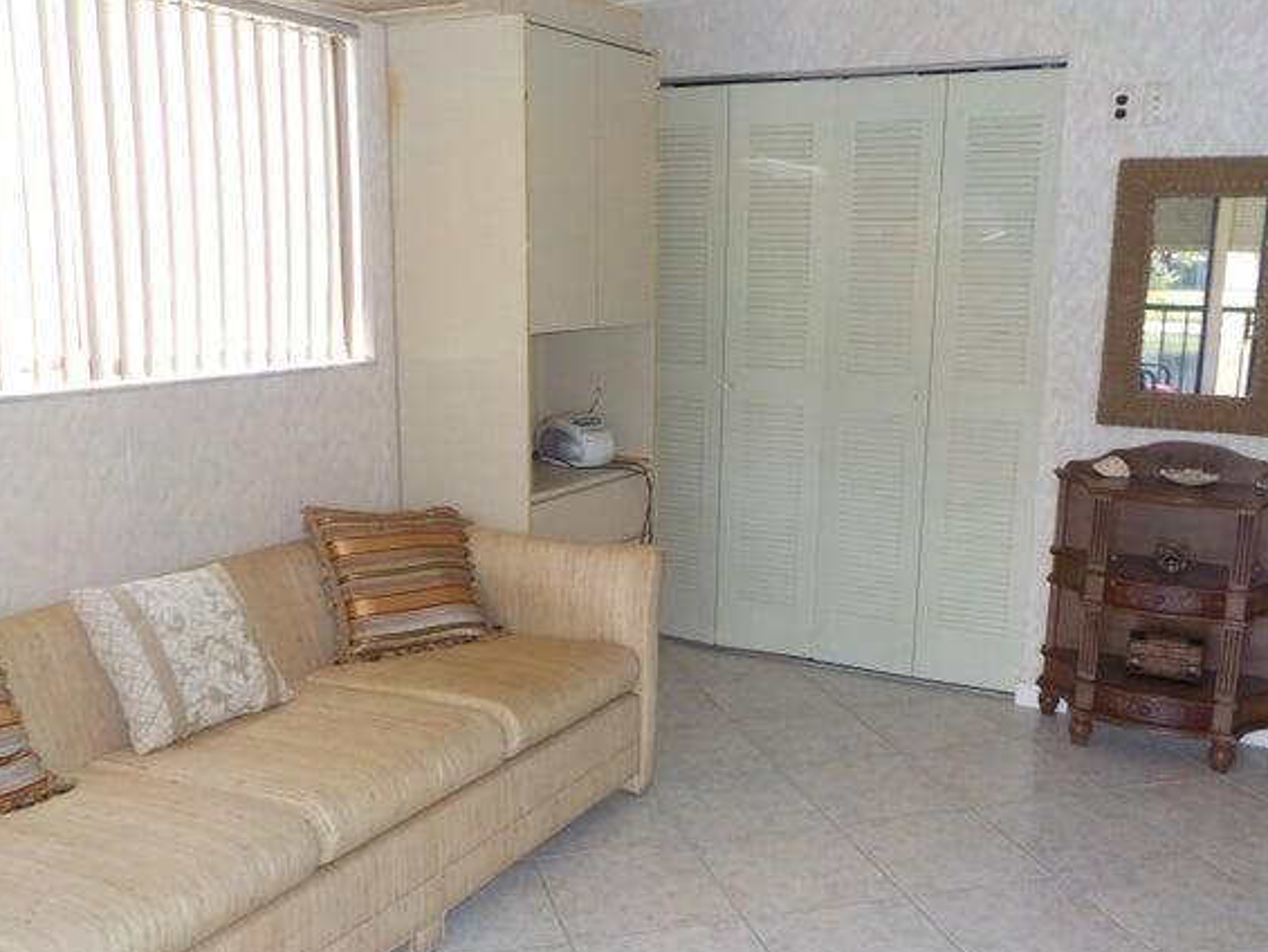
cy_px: 534
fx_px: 1246
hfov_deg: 53.9
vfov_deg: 41.7
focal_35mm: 34
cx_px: 642
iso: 220
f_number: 3.3
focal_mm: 4.1
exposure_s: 1/30
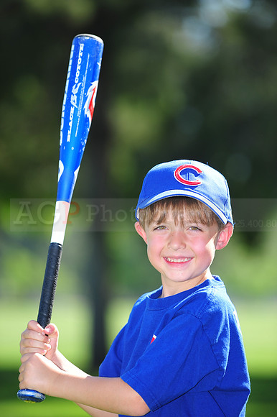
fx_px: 2311
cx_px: 138
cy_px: 208
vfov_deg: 10.3
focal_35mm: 200
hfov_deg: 6.9
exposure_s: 1/500
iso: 200
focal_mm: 200
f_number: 4.5
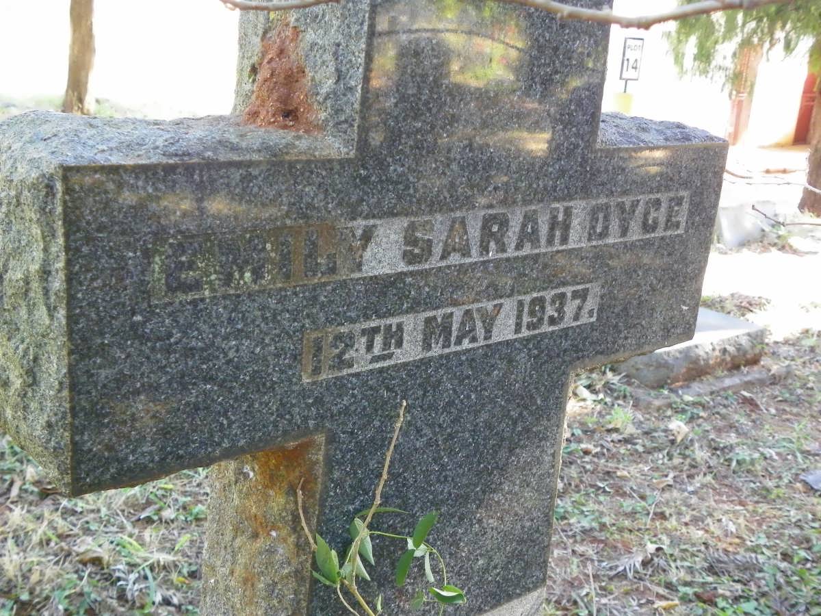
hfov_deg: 43.9
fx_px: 1020
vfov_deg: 33.6
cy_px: 308
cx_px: 410
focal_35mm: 43
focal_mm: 7.6
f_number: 3.2
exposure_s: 1/30
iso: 250
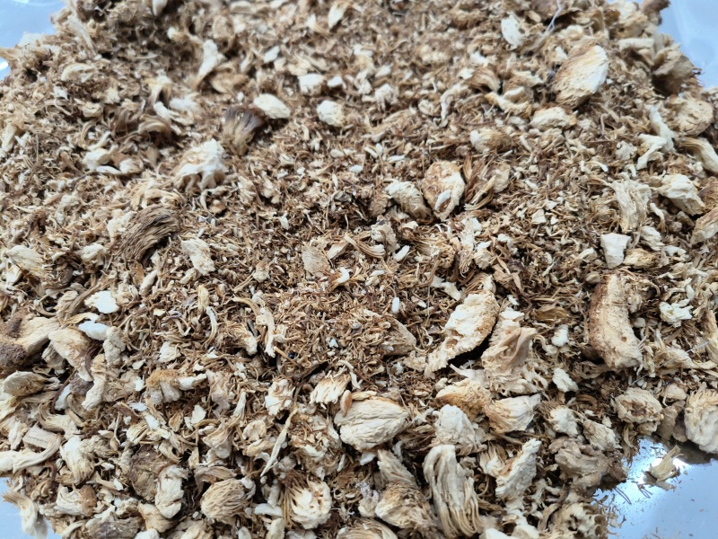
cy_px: 270
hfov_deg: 71.6
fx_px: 498
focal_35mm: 24
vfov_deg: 56.8
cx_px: 359
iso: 393
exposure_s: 1/80
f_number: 1.8
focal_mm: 5.42
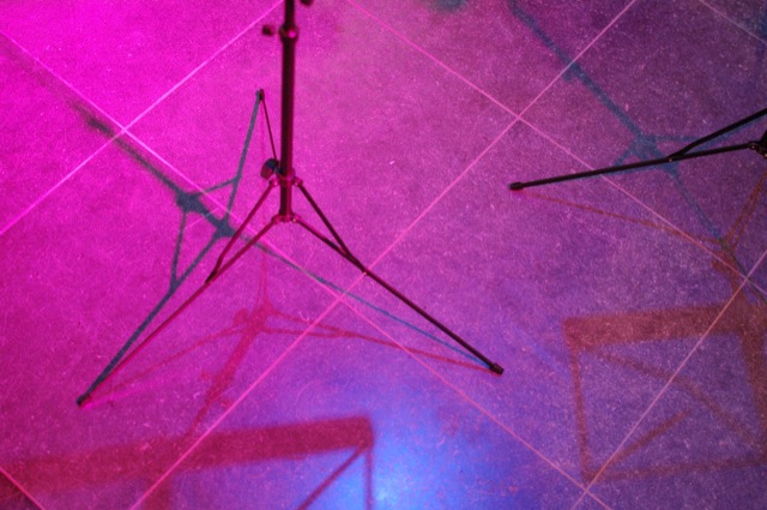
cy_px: 255
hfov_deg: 37.9
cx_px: 384
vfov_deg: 25.7
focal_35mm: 52
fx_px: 1117
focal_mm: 35
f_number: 2.8
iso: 1600
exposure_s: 1/30
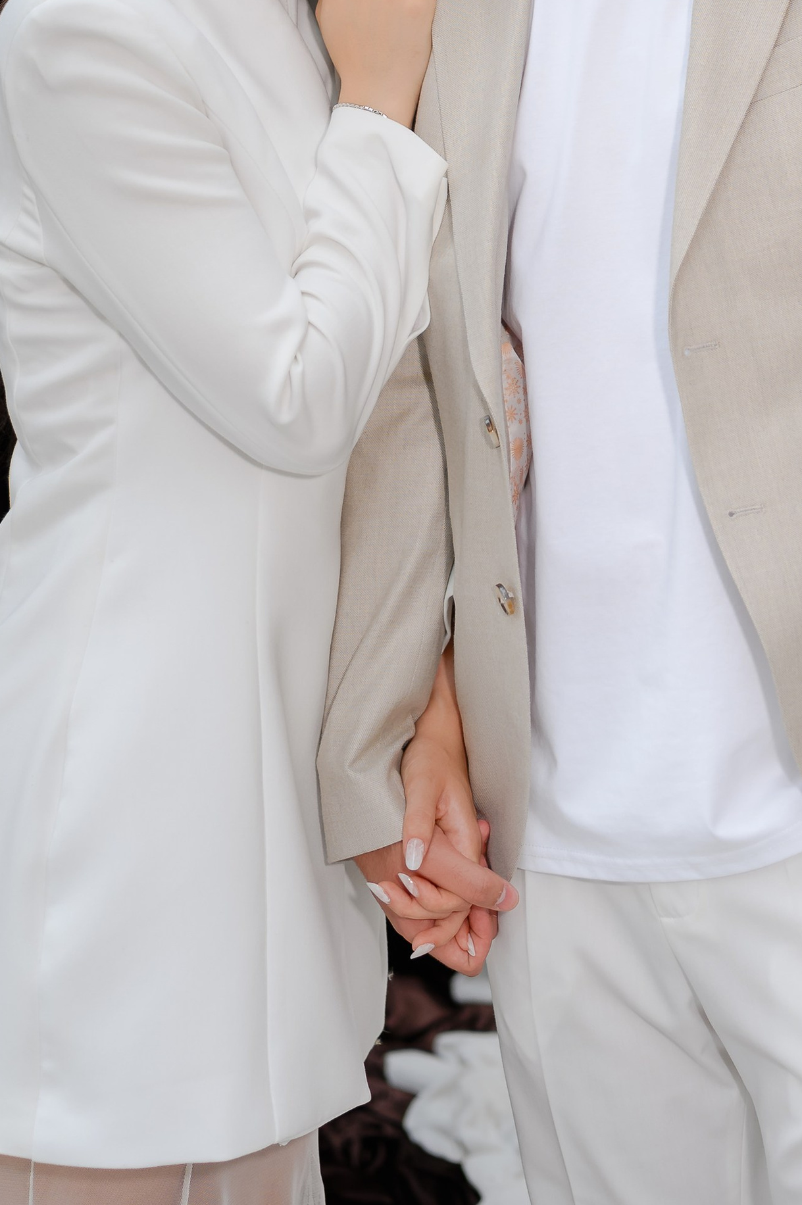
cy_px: 71
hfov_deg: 13.0
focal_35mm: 105
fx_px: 3513
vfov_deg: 19.1
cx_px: 513
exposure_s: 1/500
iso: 160
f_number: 2.8
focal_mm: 50
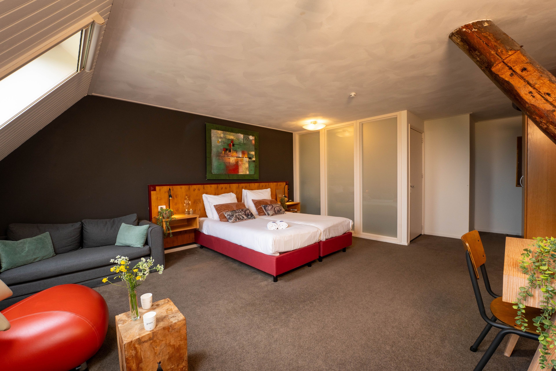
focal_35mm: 15
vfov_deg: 78.8
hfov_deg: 101.9
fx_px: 225
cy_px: 186
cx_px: 278
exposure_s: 1/30
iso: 100
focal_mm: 14.6
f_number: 11
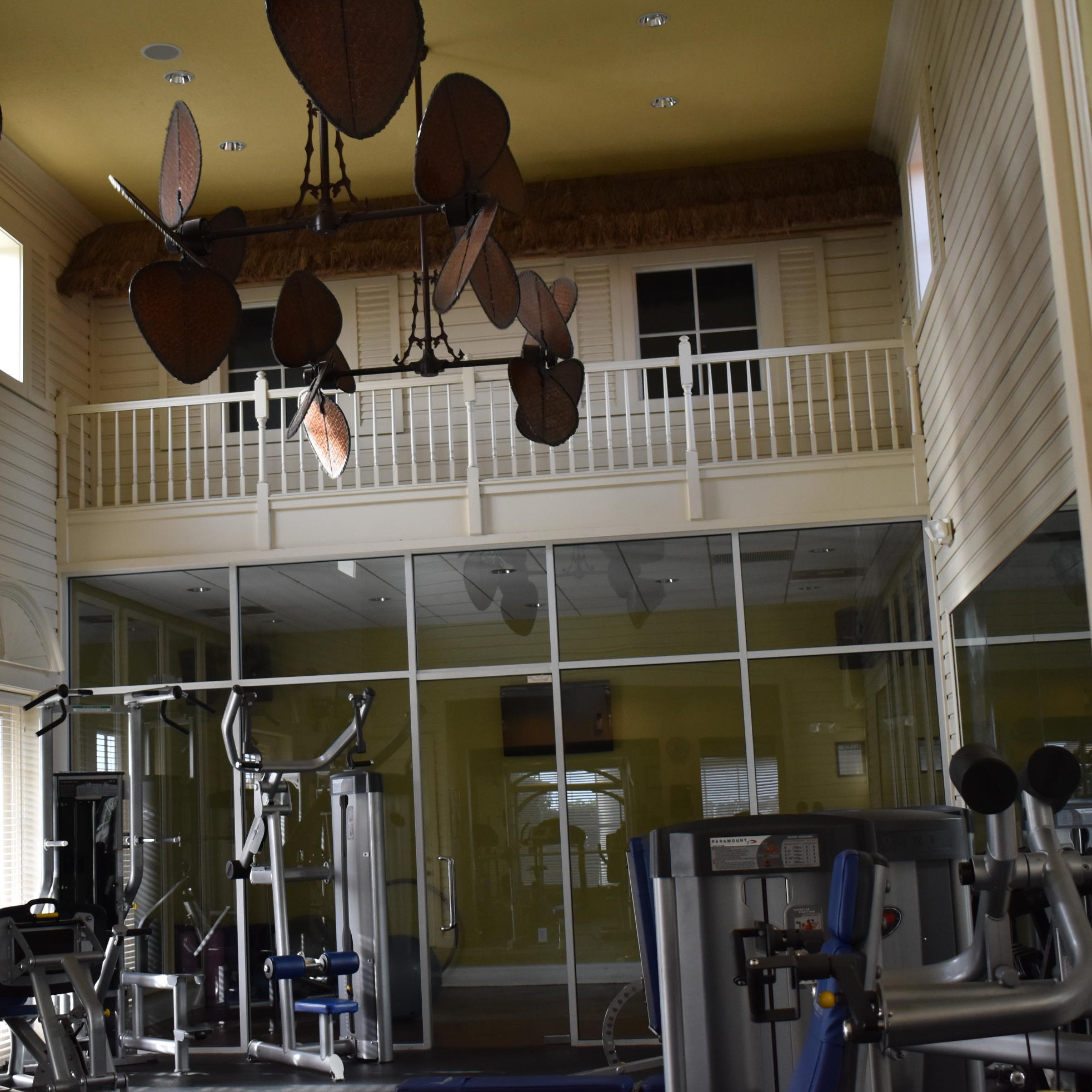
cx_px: 438
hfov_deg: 34.8
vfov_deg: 34.9
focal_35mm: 49
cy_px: 542
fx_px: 1736
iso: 800
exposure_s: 1/250
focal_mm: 25
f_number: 4
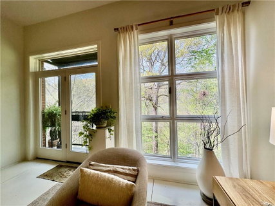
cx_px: 138
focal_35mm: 14
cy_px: 103
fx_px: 111
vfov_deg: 85.6
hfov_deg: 102.1
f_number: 2.2
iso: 40
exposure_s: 1/298
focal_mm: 2.22
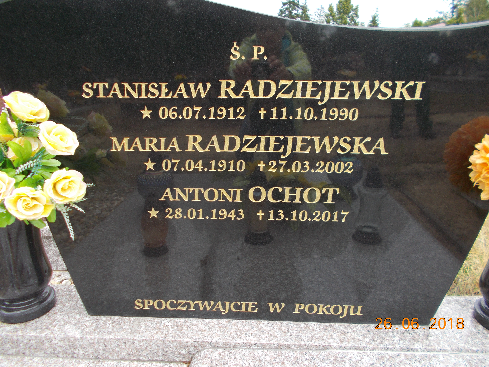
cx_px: 244
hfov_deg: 67.3
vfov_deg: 53.1
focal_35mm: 26
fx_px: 367
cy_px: 184
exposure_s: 1/320
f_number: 3.2
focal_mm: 4.6
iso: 80
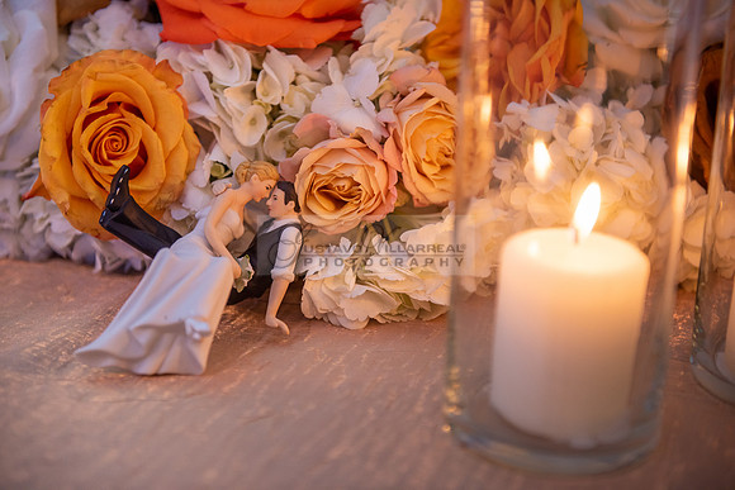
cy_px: 245
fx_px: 1266
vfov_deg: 21.9
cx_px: 368
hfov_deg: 32.4
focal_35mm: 62
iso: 640
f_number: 2.8
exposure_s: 1/80
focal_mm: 62
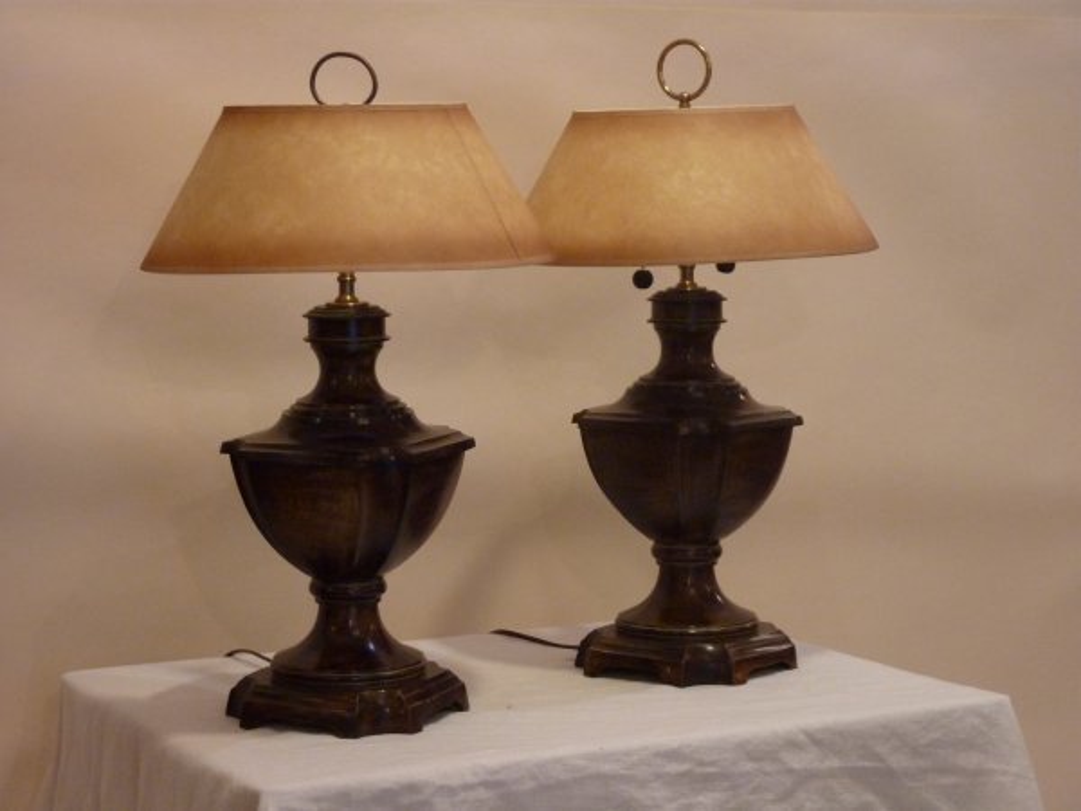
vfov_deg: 16.4
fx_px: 2811
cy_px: 406
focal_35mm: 90
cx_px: 540
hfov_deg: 21.8
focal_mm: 14.7
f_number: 4.3
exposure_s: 1/25
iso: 400
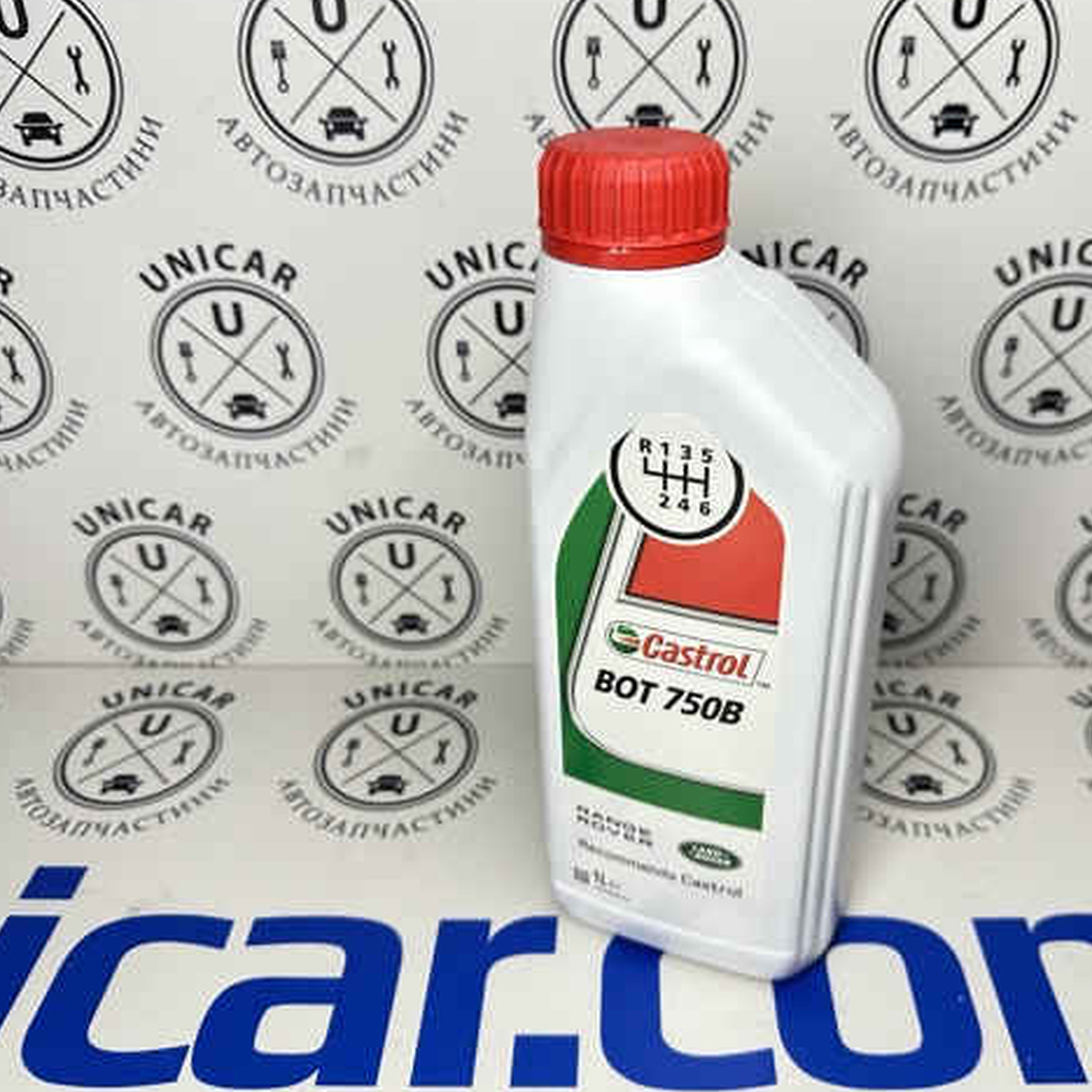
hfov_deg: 55.4
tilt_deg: -29.3
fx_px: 1035
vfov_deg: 55.6
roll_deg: +0.2
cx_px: 625
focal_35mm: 29
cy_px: 542
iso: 160
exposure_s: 1/121
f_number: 1.78
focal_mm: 6.86
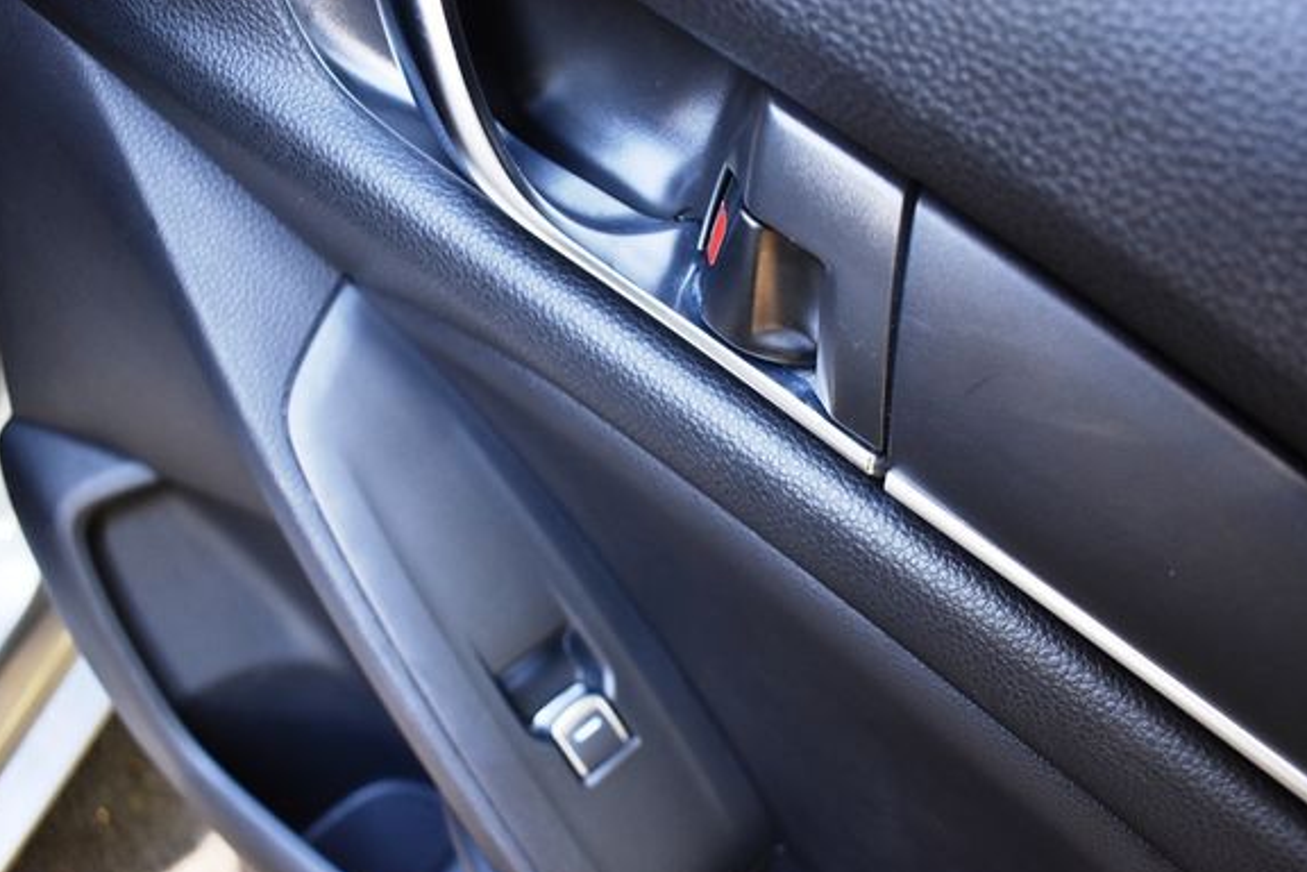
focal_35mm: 30
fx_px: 1089
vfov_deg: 43.5
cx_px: 674
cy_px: 483
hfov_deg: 61.9
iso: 800
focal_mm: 18
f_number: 3.5
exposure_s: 1/160
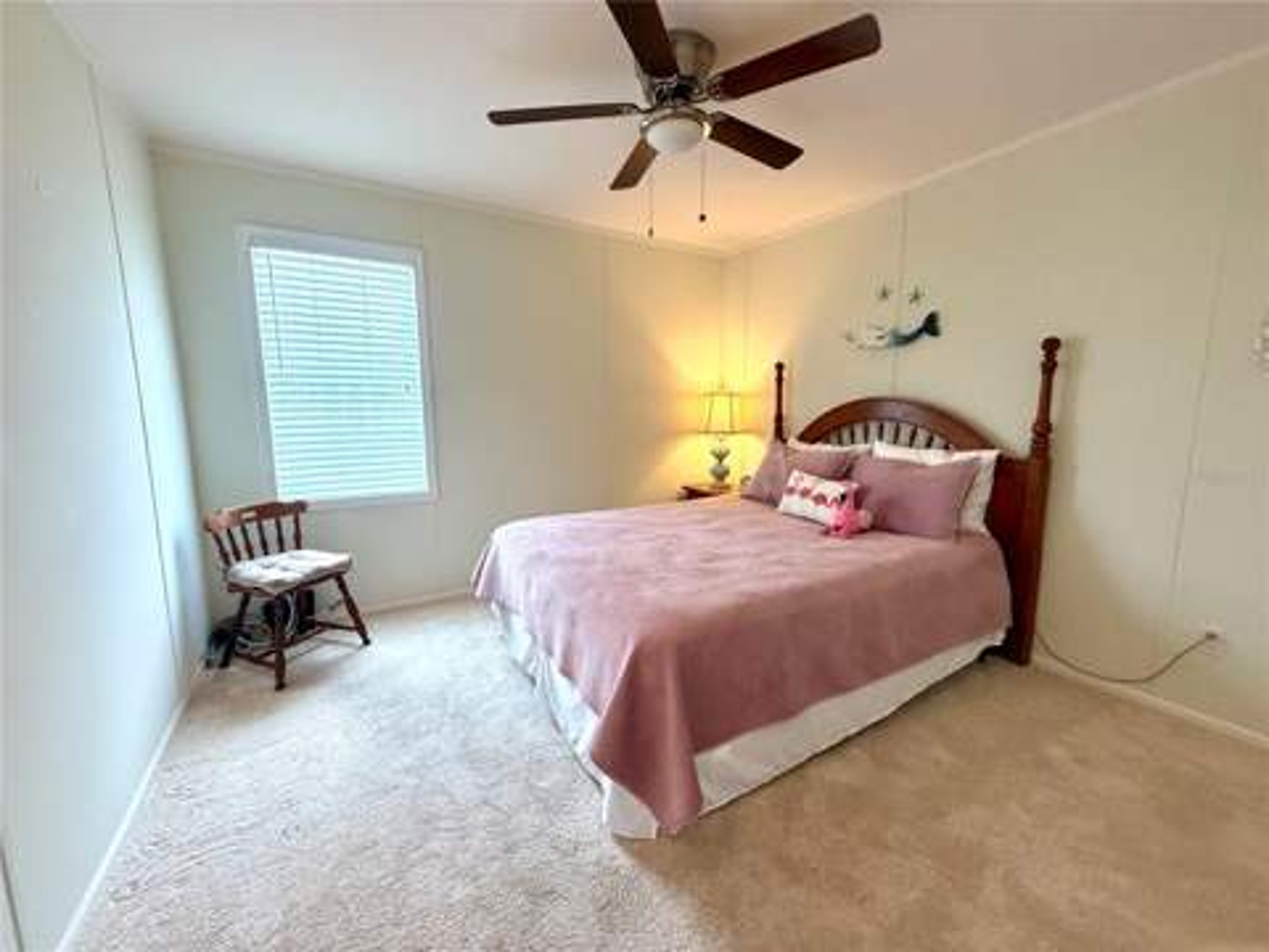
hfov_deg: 102.1
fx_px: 513
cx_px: 634
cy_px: 476
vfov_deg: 85.7
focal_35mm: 14
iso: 250
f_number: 2.2
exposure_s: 1/120
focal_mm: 2.22
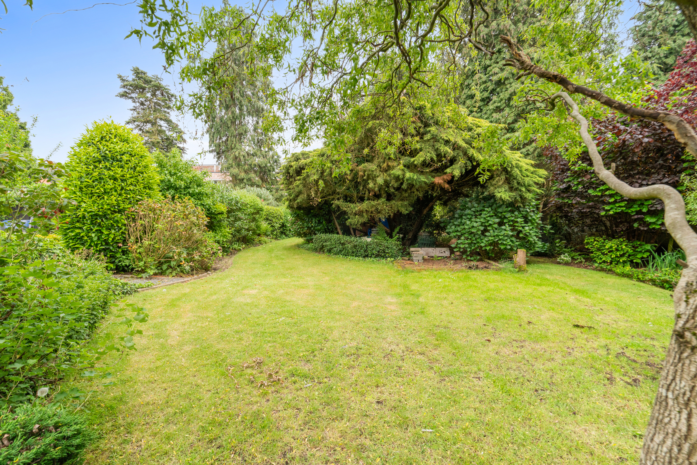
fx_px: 310
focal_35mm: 16
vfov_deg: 73.8
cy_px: 232
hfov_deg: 96.7
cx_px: 348
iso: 800
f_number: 11
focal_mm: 16
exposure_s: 1/125
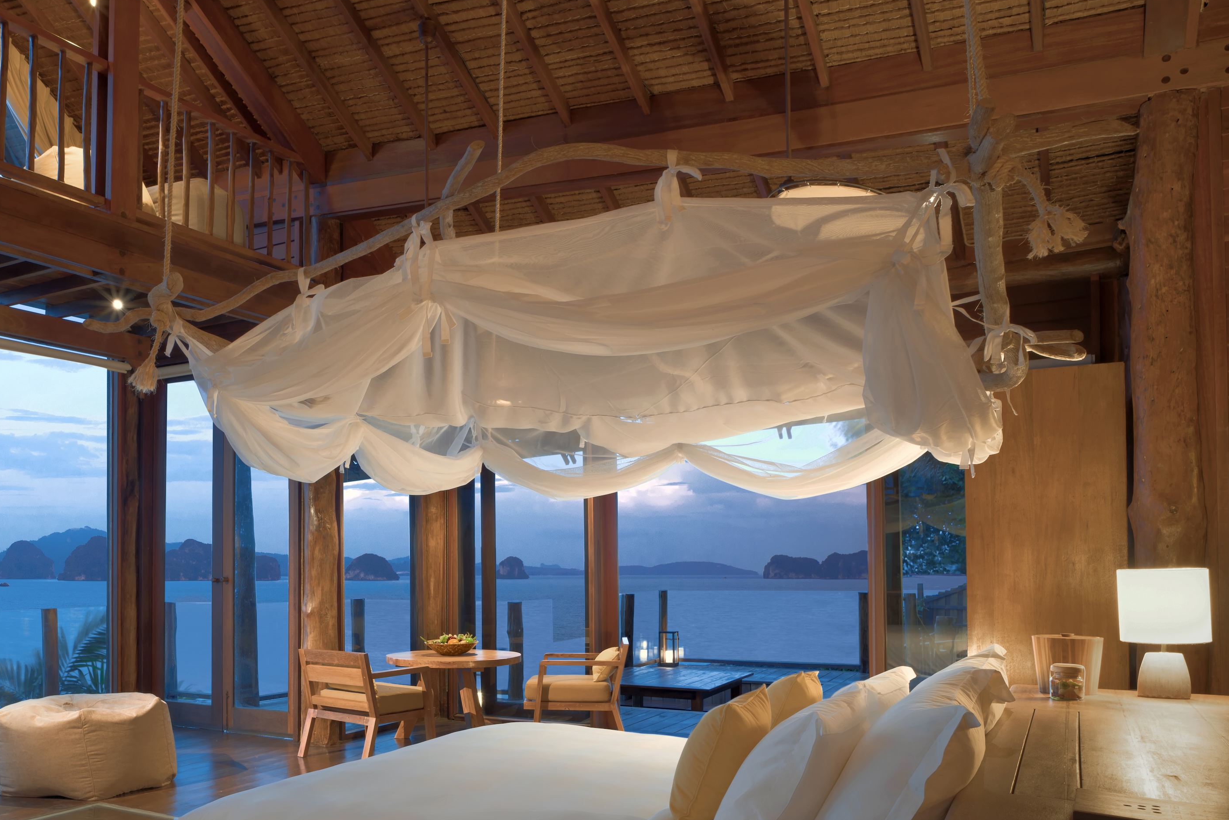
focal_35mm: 30
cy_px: 537
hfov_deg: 59.7
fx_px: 1024
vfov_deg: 43.1
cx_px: 360
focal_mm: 21
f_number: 8
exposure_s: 8
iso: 100
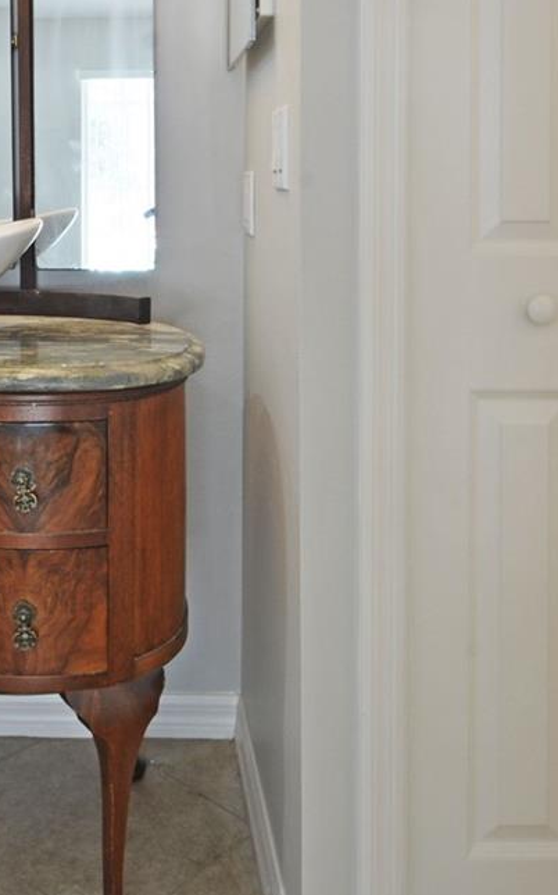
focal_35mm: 38
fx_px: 925
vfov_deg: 49.1
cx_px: 117
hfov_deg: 32.7
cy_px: 200
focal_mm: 10
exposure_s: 1.6
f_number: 16
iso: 160
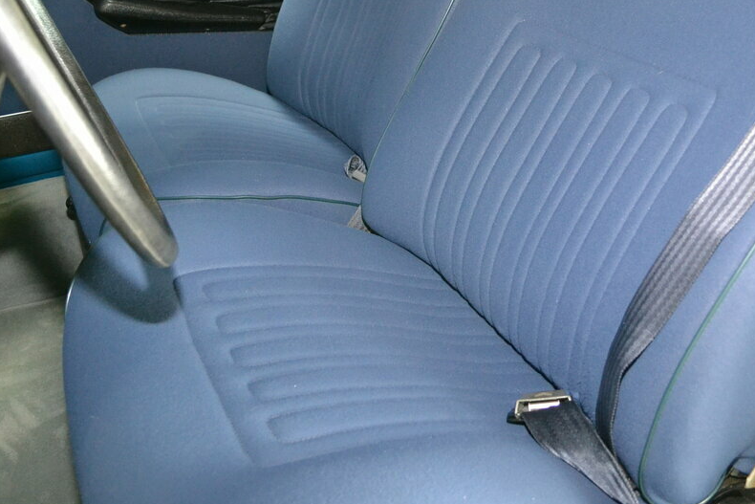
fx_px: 860
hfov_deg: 47.1
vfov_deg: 32.5
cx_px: 463
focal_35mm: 41
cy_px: 189
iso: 2800
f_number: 3.5
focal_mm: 18
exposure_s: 1/60
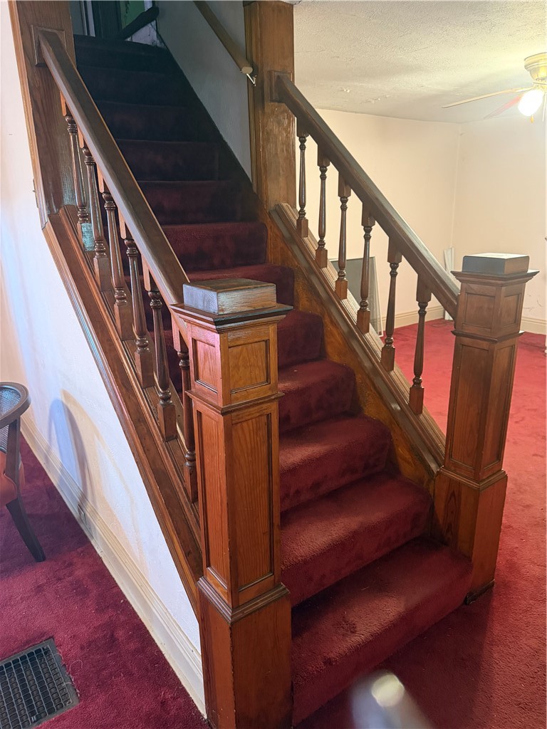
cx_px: 274
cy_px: 364
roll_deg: +1.8
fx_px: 506
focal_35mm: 24
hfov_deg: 56.8
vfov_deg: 71.6
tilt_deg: -17.4
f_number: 1.78
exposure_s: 1/40
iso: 640
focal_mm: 6.76
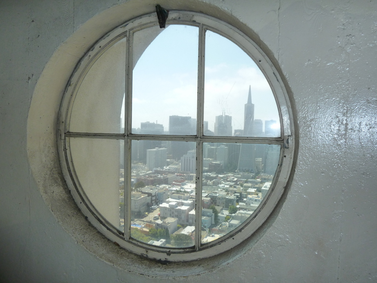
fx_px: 272
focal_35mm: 25
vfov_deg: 54.9
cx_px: 188
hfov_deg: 69.4
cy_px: 142
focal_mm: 4.1
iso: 125
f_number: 4
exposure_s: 1/500
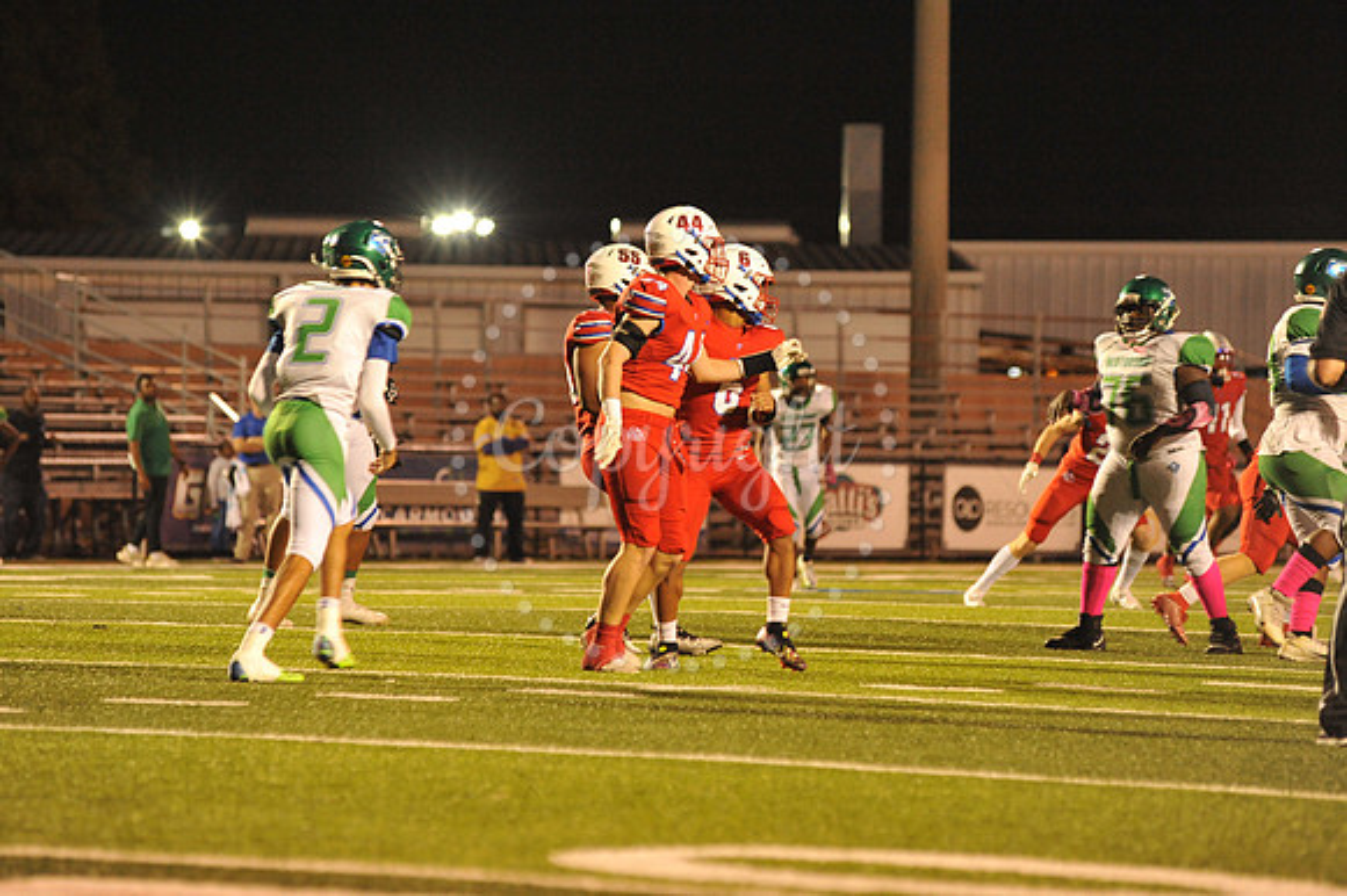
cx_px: 674
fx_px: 7479
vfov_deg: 6.9
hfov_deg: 10.3
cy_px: 448
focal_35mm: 200
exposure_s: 1/200
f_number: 4.5
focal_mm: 200
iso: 5000
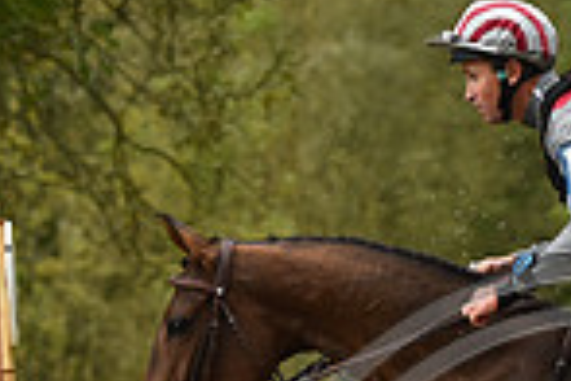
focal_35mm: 434
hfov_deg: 4.7
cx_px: 579
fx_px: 6883
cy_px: 603
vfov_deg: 3.2
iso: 1250
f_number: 4.5
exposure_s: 1/1250
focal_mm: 110
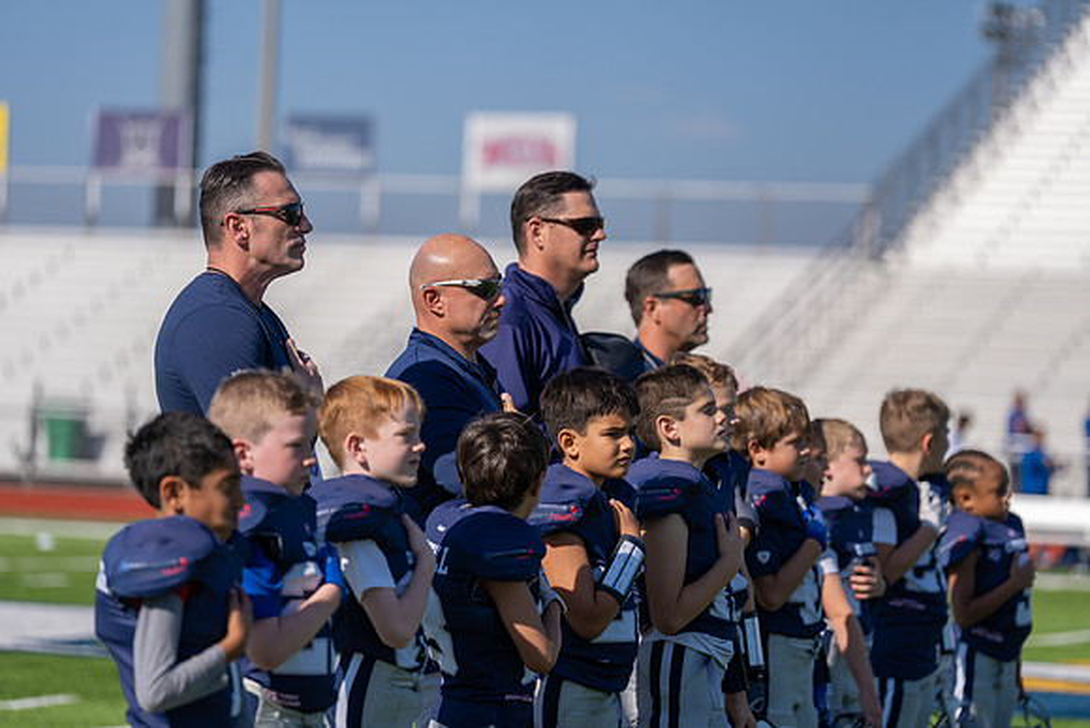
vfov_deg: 8.9
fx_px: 4694
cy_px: 364
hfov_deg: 13.2
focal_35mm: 155
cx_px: 545
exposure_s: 1/2000
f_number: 2.8
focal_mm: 155
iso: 100
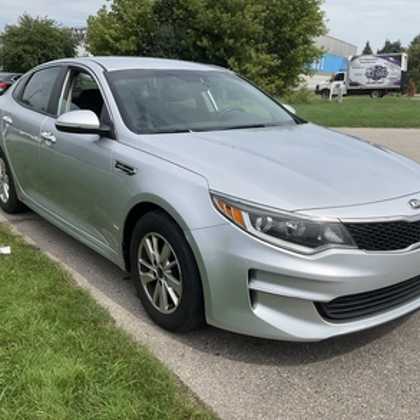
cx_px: 216
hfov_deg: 47.2
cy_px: 214
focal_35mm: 35
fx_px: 480
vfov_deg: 47.2
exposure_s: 1/2320
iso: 25
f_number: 1.8
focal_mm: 3
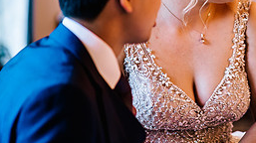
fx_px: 1390
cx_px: 227
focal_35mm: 205
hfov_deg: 10.5
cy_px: -36
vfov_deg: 5.9
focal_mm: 85
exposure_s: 1/250
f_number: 1.4
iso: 500
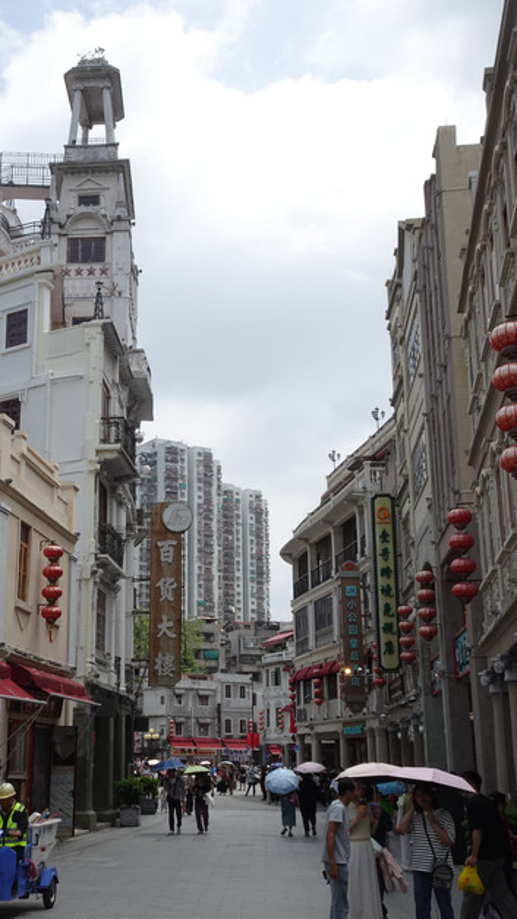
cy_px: 467
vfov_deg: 50.5
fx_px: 975
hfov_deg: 29.5
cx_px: 167
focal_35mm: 40
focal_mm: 6.08
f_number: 5.6
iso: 80
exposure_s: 1/400
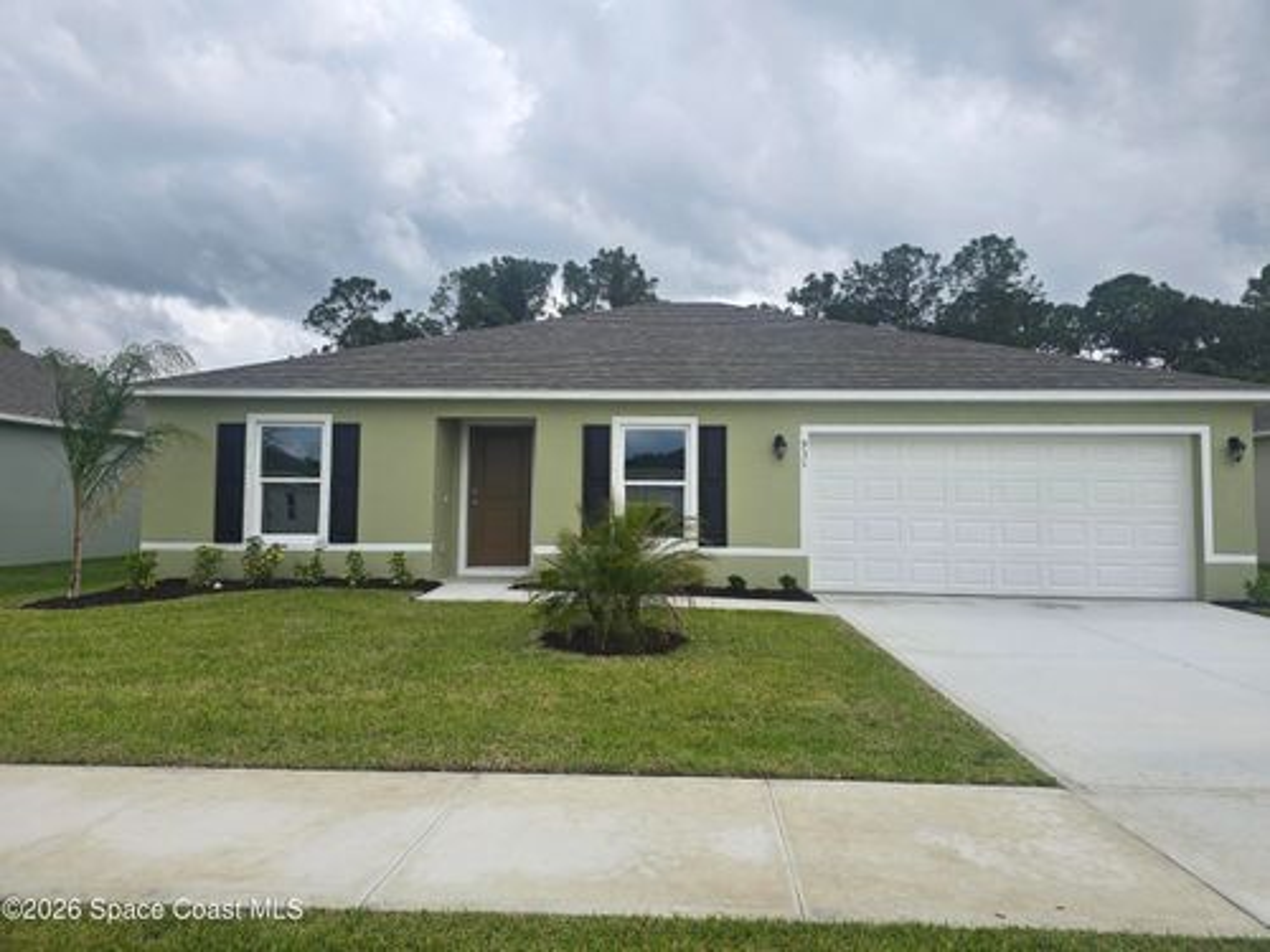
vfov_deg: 58.9
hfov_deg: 73.9
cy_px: 476
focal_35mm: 23
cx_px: 635
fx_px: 844
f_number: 1.7
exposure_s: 1/715
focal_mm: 6.3
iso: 12
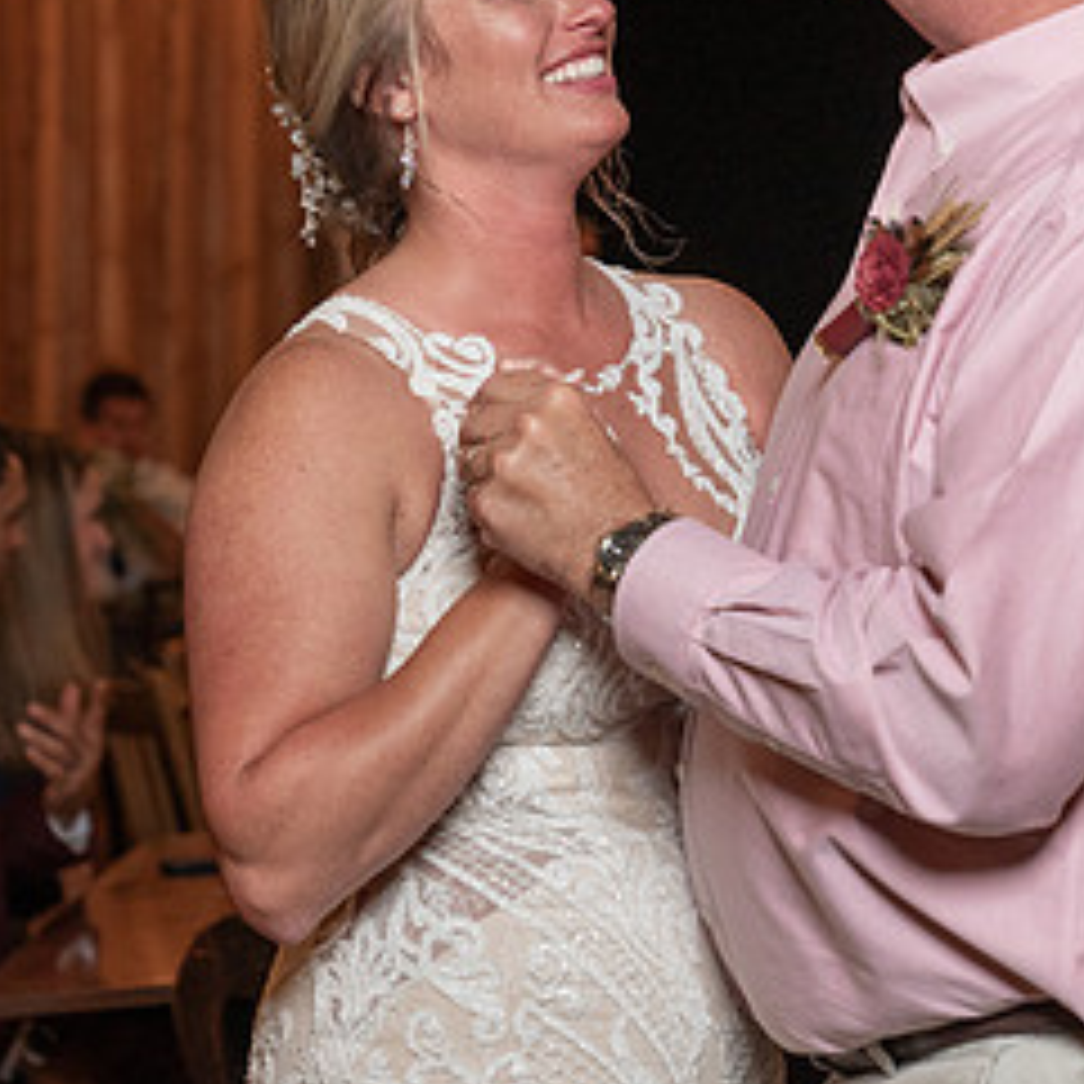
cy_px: 215
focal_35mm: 153
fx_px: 5421
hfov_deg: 11.4
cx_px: 803
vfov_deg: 11.4
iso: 2000
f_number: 4
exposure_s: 1/200
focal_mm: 70
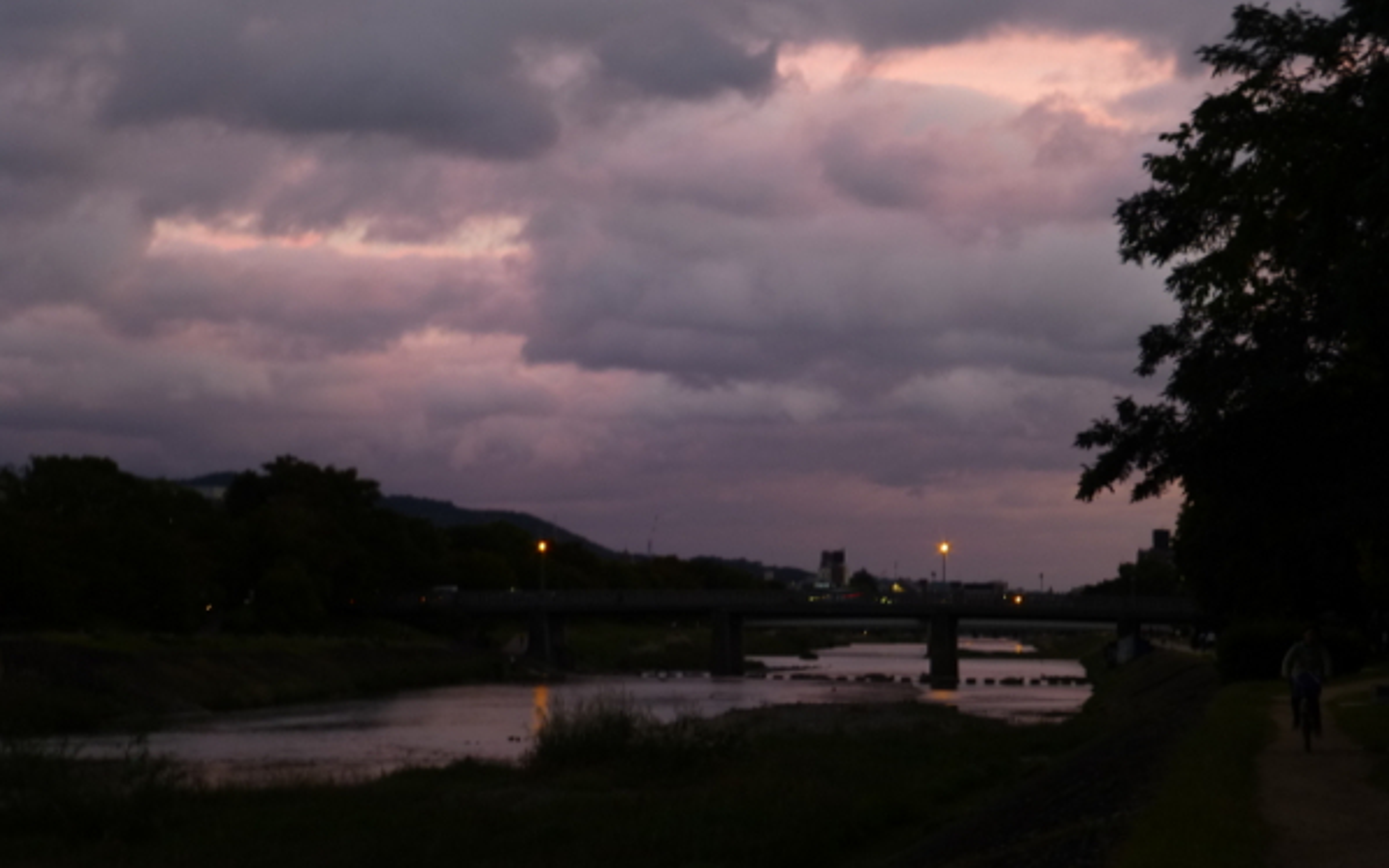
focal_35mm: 116
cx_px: 694
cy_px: 355
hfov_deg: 18.0
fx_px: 4392
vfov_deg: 11.3
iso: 100
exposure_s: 1/4
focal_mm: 19.4
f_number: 5.3
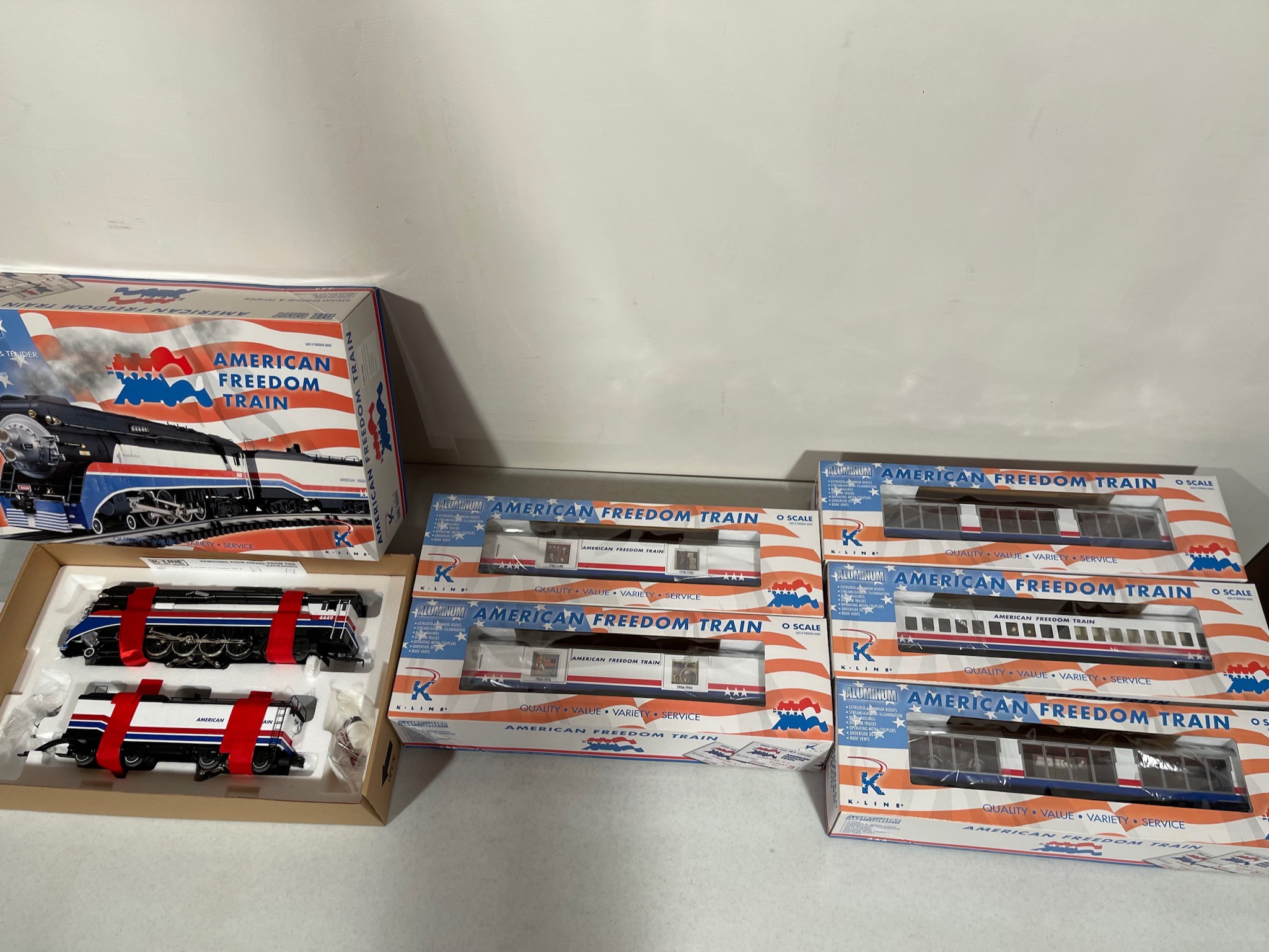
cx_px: 634
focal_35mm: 25
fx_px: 916
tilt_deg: -55.8
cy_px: 476
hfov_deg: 69.4
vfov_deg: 54.9
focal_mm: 5.1
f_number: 1.6
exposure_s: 1/60
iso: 80
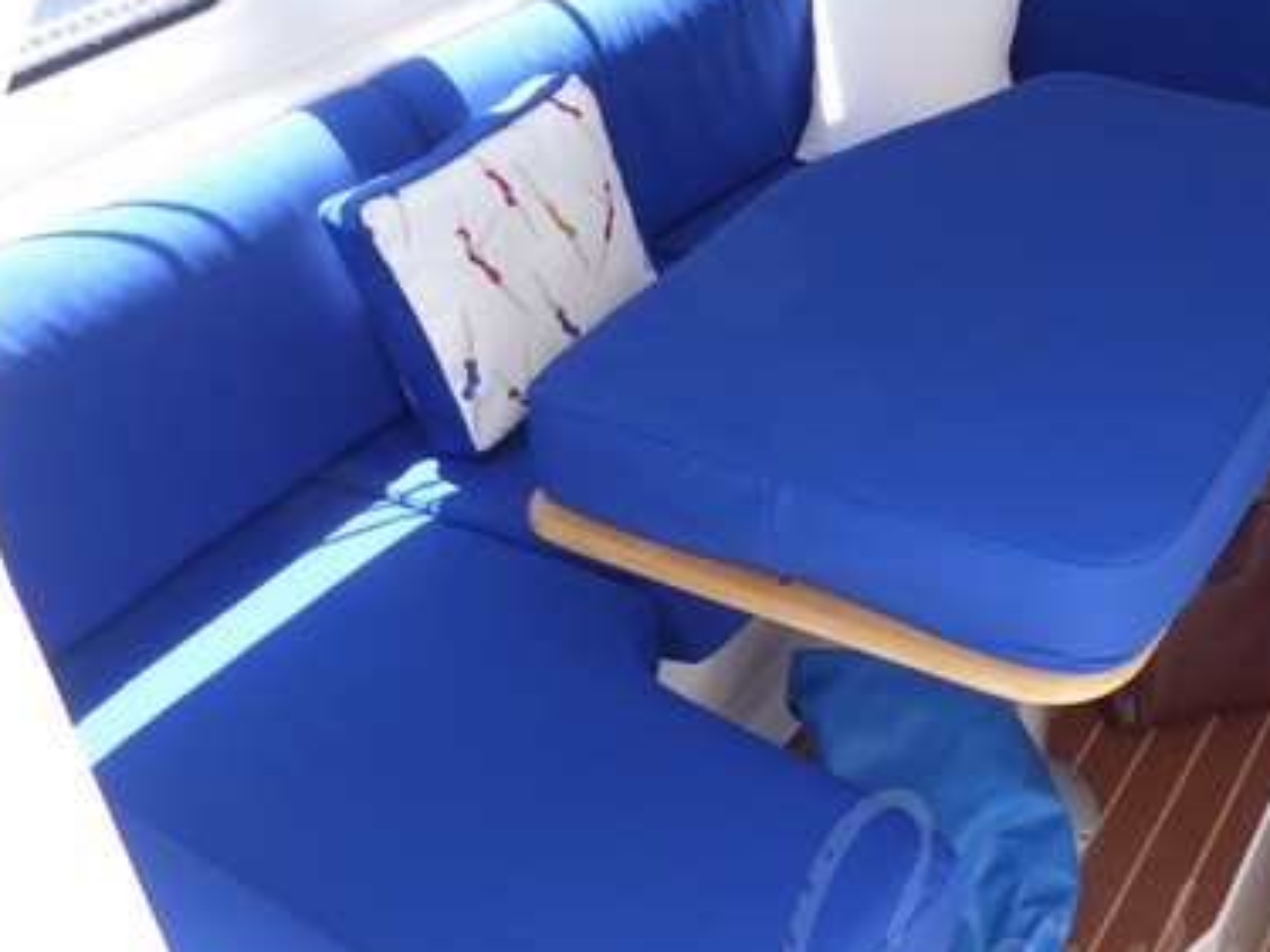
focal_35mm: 40
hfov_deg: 45.9
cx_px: 874
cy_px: 454
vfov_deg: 35.9
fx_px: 1467
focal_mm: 4.5
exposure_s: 1/125
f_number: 2.8
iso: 100
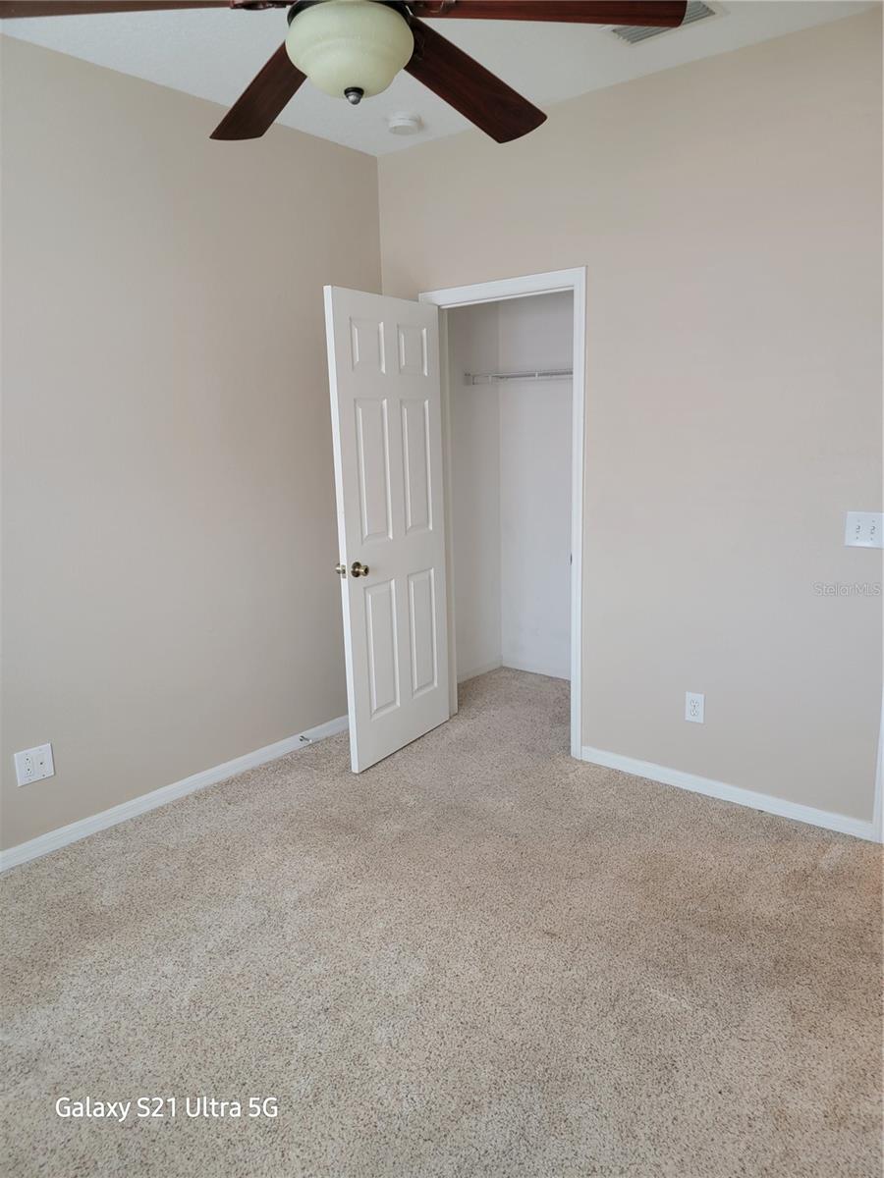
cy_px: 589
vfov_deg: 71.6
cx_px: 442
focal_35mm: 24
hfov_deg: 56.8
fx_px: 817
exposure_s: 1/40
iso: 320
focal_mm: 6.7
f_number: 1.8
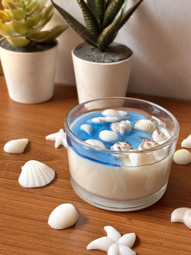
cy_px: 124
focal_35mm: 56
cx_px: 99
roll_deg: -2.6
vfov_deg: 34.4
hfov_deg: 26.1
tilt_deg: -29.5
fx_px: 412
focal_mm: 5.96
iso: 50
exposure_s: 1/106
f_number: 1.6
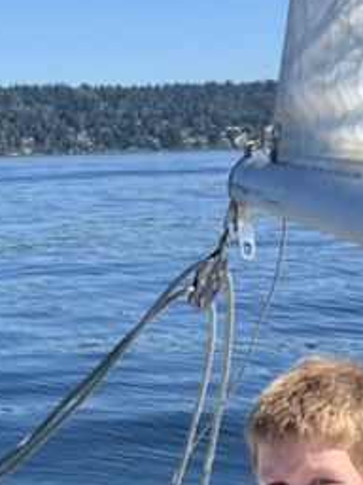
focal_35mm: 104
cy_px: 504
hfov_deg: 14.1
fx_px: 1454
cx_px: 17
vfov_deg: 18.3
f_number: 1.6
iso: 50
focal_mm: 5.1
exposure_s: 1/3623
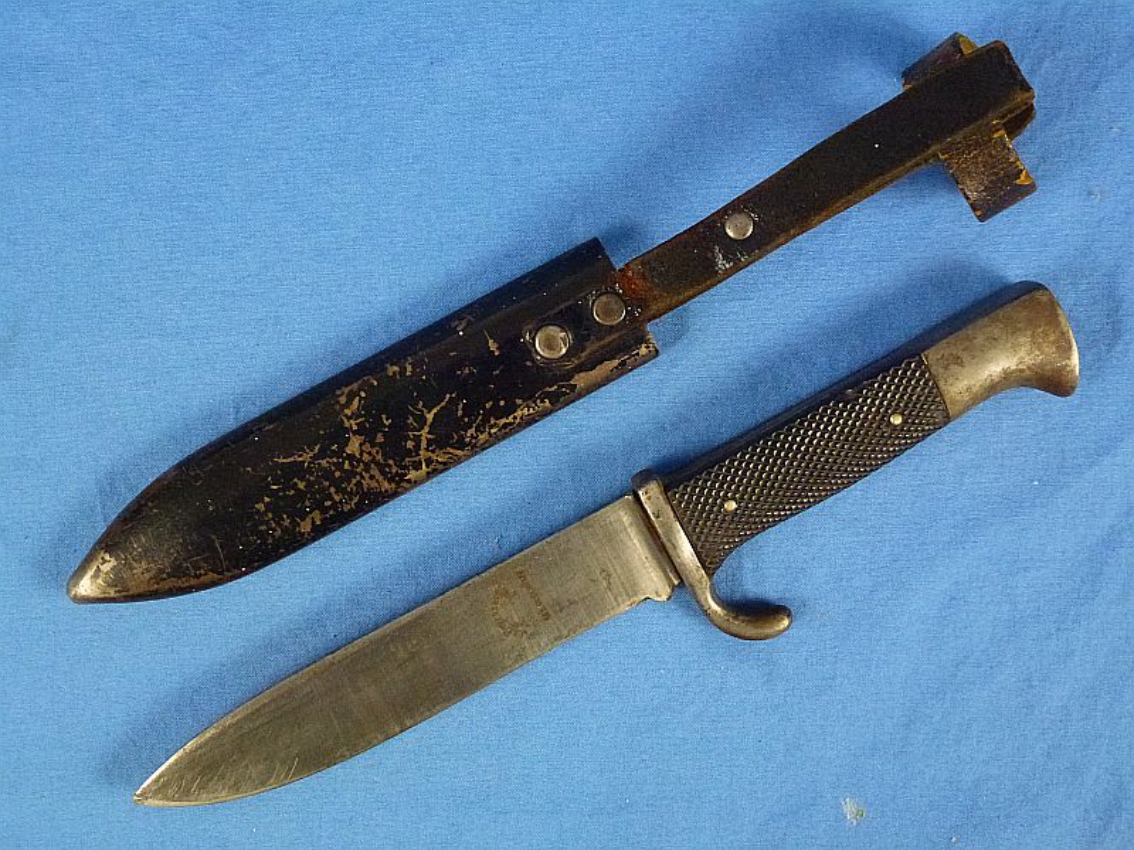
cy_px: 425
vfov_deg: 35.1
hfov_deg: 45.8
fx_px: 1343
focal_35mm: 41
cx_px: 567
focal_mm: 7.4
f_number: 3.9
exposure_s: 1/160
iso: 640
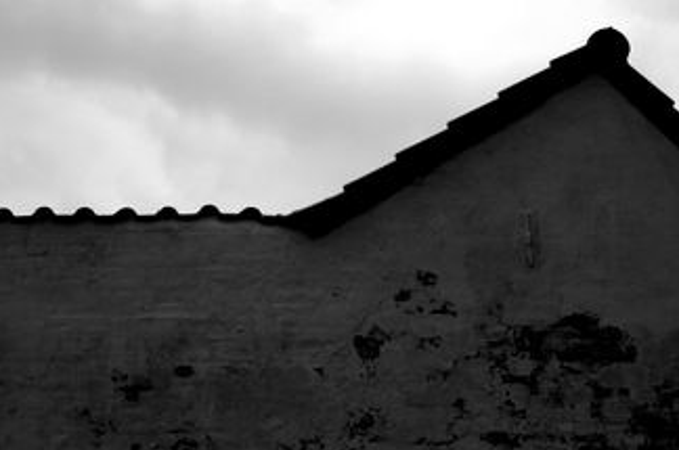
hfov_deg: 19.3
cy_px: 172
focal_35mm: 106
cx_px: 396
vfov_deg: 12.9
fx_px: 1996
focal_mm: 45
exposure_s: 1/250
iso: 100
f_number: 7.1
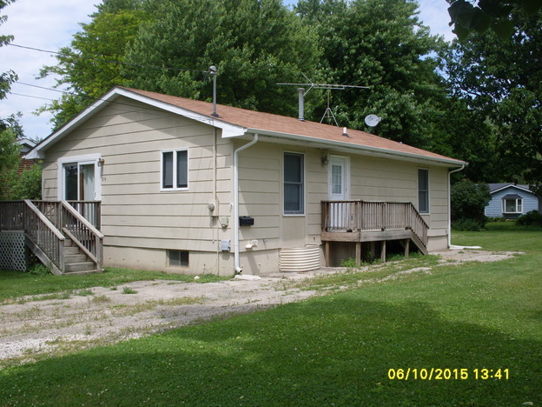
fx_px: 611
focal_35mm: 39
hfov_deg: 47.9
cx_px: 266
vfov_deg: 36.8
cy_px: 206
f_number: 8.4
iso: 80
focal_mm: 6.3
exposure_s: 1/180
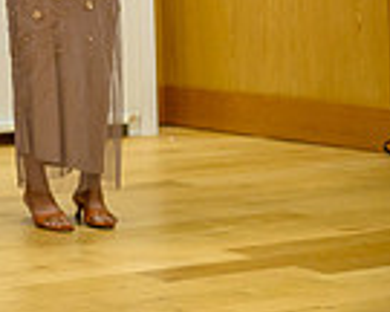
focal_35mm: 147
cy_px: -238
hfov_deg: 11.5
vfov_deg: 10.0
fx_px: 1697
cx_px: -436
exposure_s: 1/400
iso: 2000
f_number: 2
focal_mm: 36
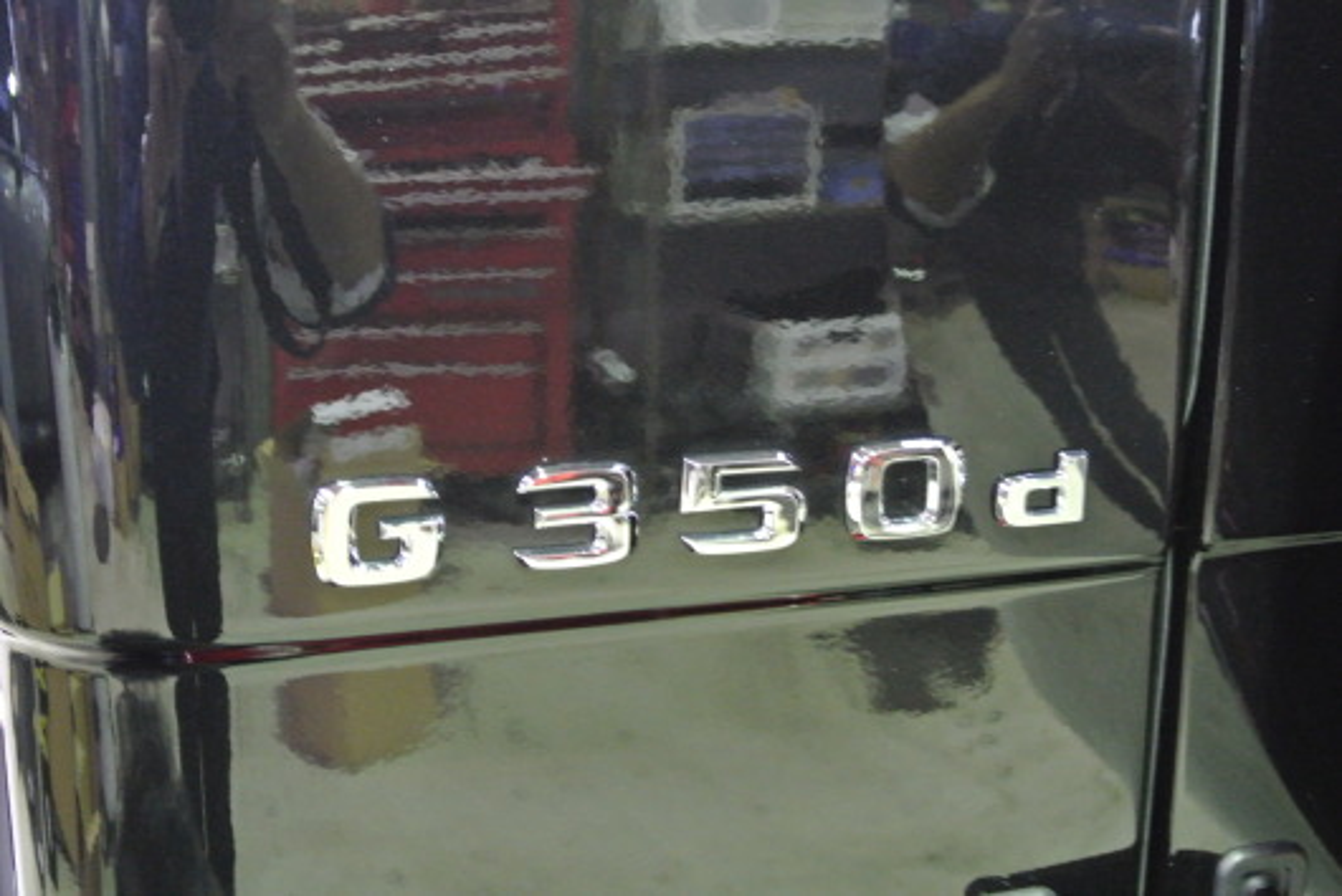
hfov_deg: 36.9
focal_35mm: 54
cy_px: 448
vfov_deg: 25.1
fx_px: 2014
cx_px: 671
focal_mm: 20.3
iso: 2500
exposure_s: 1/15
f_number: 5
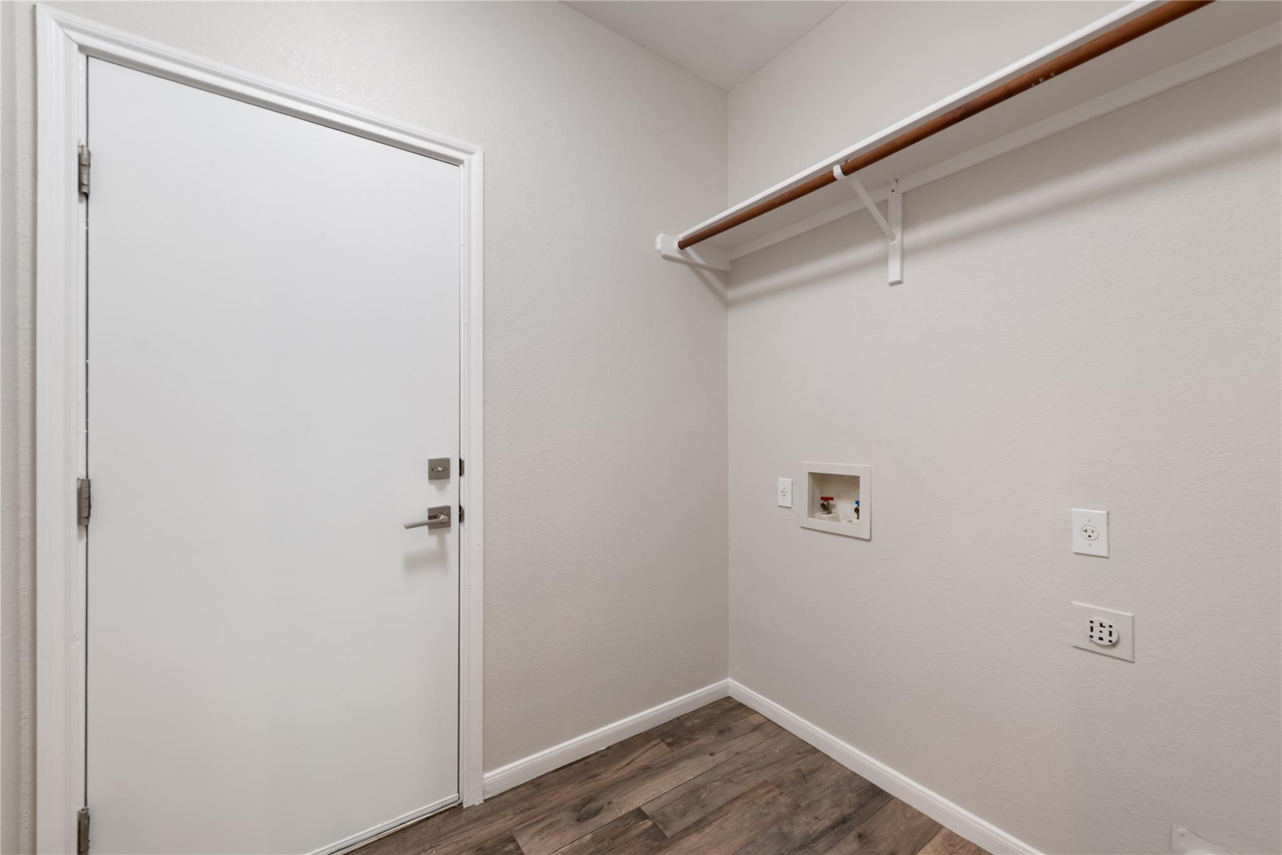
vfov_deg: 81.2
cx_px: 641
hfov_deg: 104.2
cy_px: 428
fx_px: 499
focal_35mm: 14
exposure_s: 1/2
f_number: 8
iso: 400
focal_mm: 14
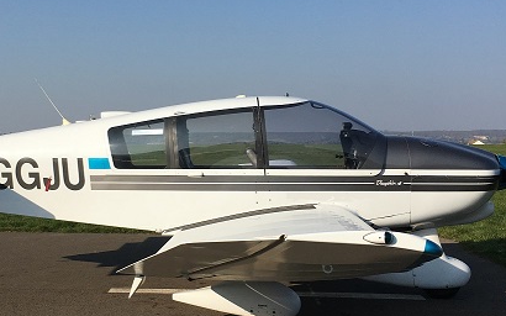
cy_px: 137
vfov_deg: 25.8
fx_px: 689
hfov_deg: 39.9
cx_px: 173
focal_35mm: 50
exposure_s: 1/2404
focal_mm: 4.15
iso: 25
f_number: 2.2
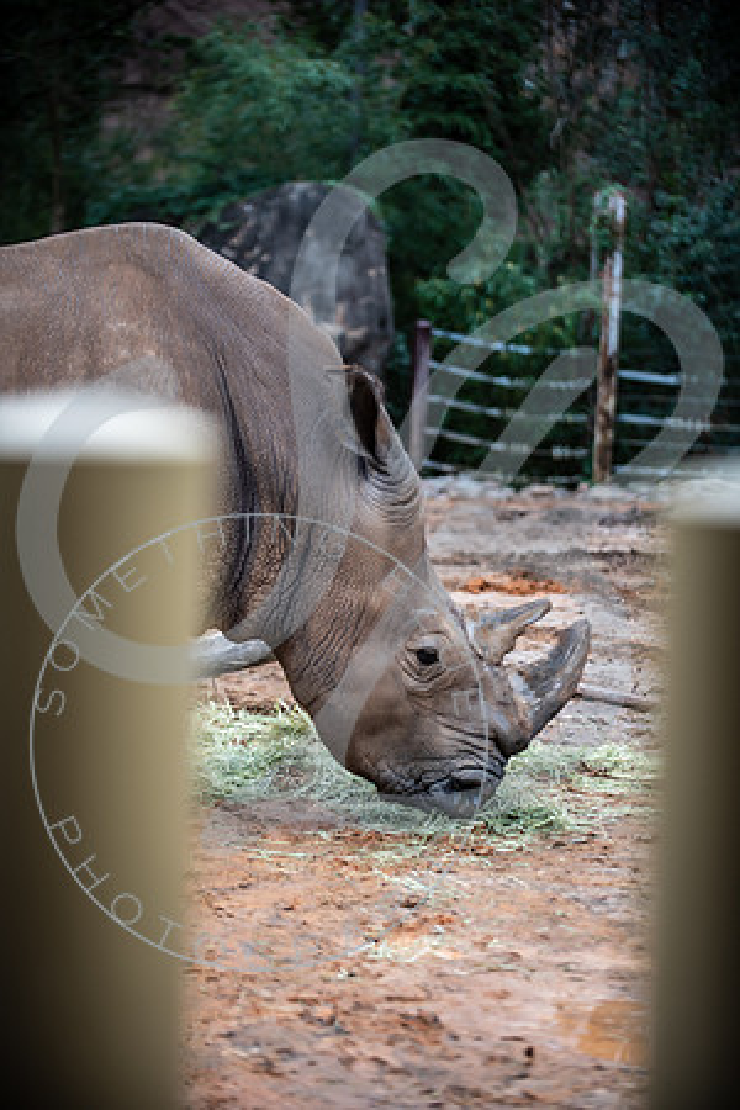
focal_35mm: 110
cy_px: 555
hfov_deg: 12.5
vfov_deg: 18.6
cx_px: 370
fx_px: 3391
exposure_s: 1/250
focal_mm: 110
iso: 125
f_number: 2.8
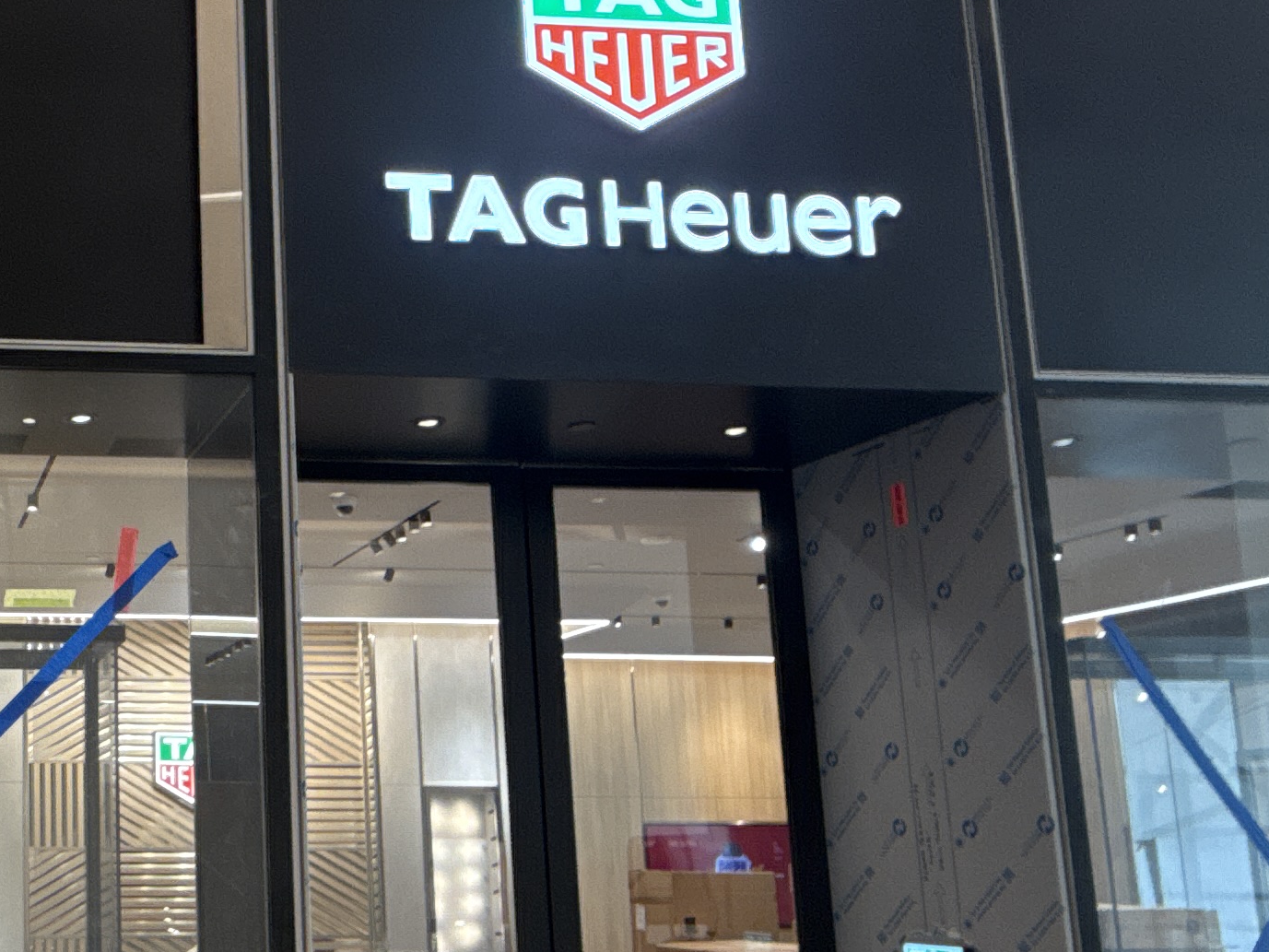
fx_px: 1503
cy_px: 624
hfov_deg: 39.6
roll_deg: -2.6
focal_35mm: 41
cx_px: -35
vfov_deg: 34.9
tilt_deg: +10.3
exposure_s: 1/123
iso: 200
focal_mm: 2.22
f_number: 2.2
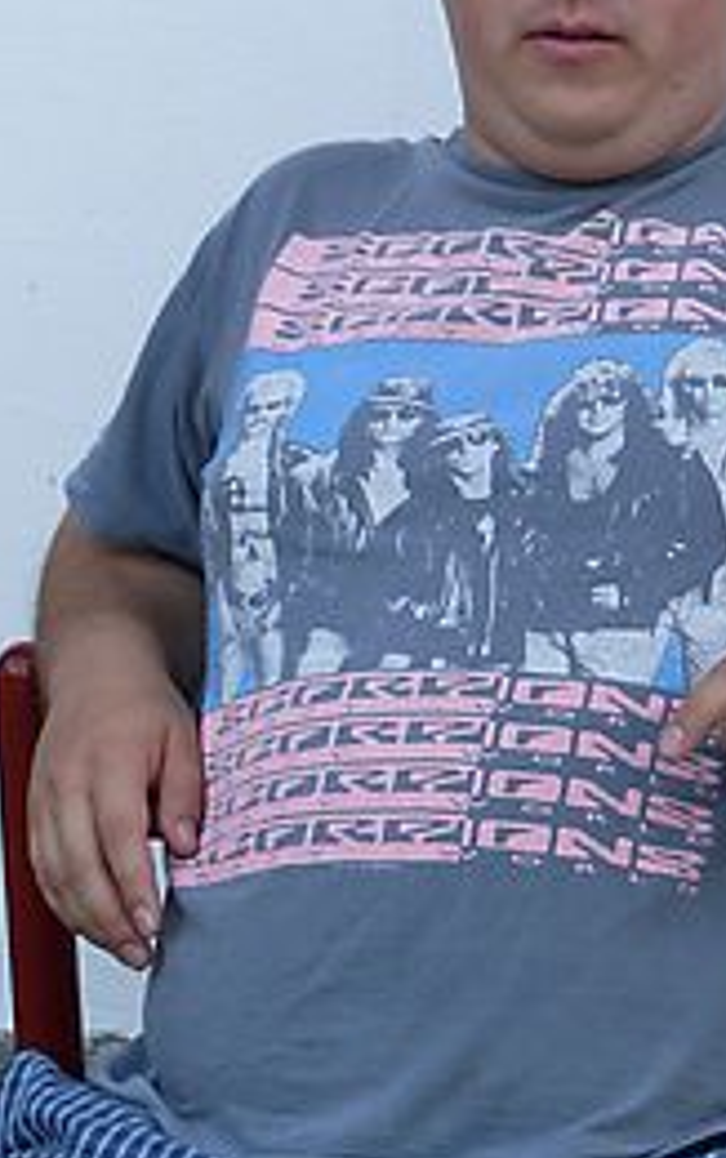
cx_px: 575
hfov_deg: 7.3
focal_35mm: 180
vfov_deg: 11.6
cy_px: 459
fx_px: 5686
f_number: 4.4
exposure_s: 1/125
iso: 100
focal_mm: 15.3
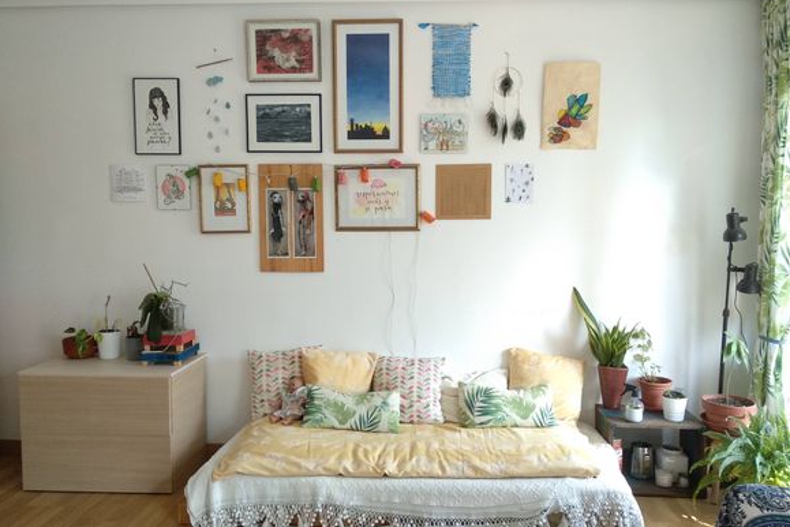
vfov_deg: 46.4
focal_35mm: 28
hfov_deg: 65.5
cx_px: 404
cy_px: 265
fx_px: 614
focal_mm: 3.81
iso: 320
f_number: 2.2
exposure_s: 1/50
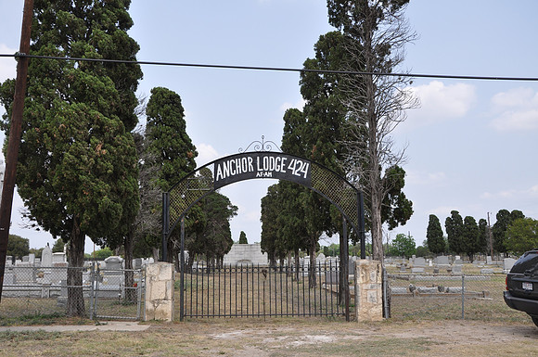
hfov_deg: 57.3
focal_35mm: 33
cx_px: 269
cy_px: 178
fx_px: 492
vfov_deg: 39.9
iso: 200
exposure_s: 1/250
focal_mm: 22
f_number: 8
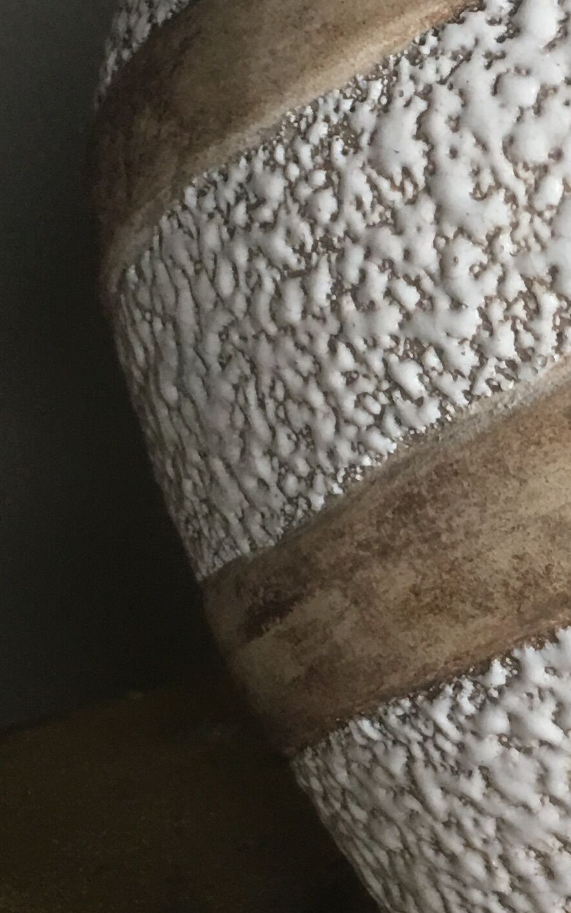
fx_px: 2191
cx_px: 710
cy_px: 272
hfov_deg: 14.3
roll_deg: +0.8
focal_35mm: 88
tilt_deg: -6.1
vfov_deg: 23.4
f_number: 2.2
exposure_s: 1/30
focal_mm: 4.15
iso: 40
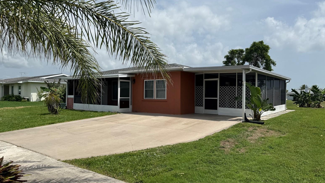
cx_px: 165
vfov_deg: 42.9
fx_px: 233
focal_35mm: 27
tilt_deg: +0.9
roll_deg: -0.6
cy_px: 94
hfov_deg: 69.8
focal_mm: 6.76
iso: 80
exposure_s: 1/8130
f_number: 1.78
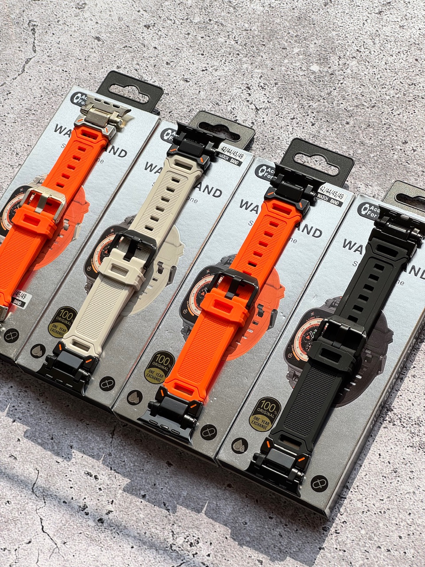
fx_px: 1260
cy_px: 284
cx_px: 212
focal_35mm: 77
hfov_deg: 19.1
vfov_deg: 25.3
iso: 25
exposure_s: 1/447
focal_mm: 9
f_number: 2.8
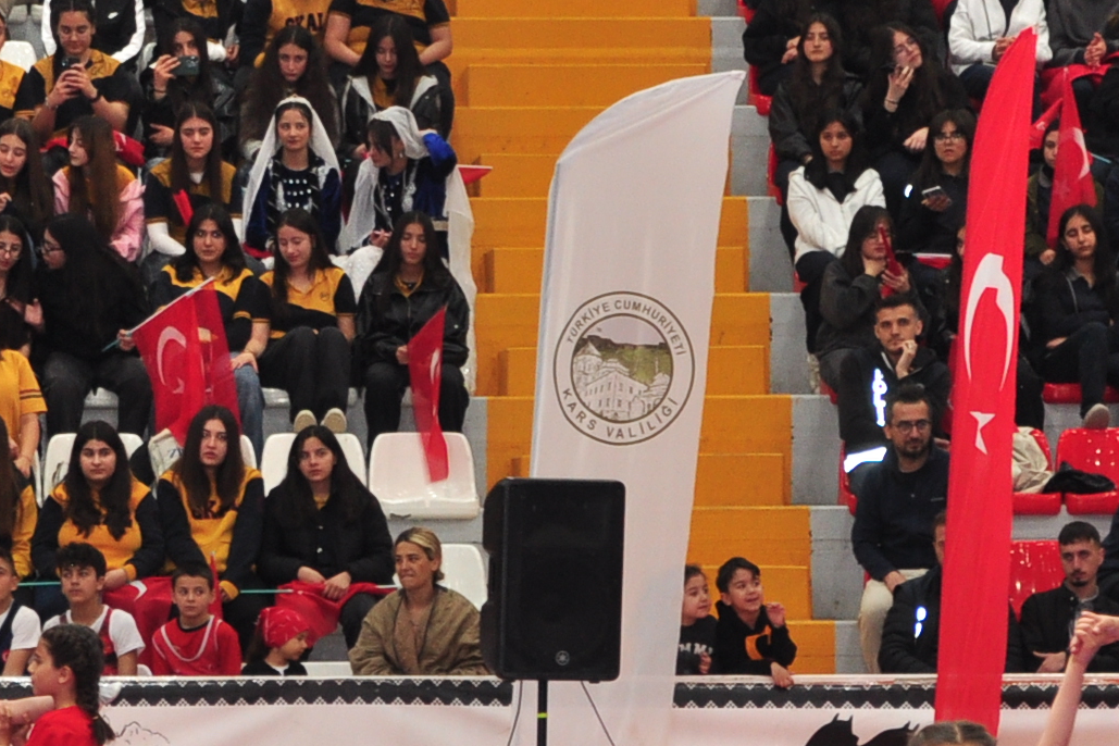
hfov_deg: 10.0
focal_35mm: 206
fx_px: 6403
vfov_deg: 6.6
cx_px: 325
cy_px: 776
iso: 400
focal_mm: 44
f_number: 4.5
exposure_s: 1/60
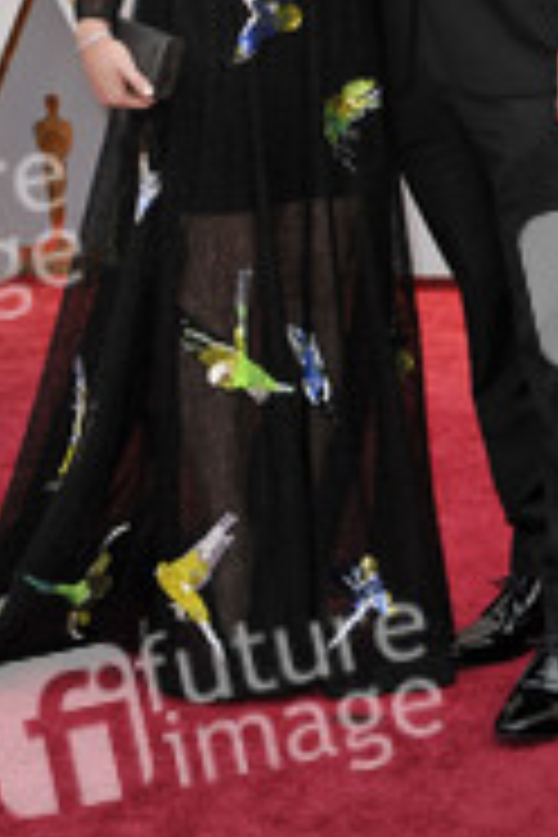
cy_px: 36
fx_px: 3394
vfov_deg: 13.9
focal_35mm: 146
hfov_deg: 9.4
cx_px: 344
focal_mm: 68
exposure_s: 1/250
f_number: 7.1
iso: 1000
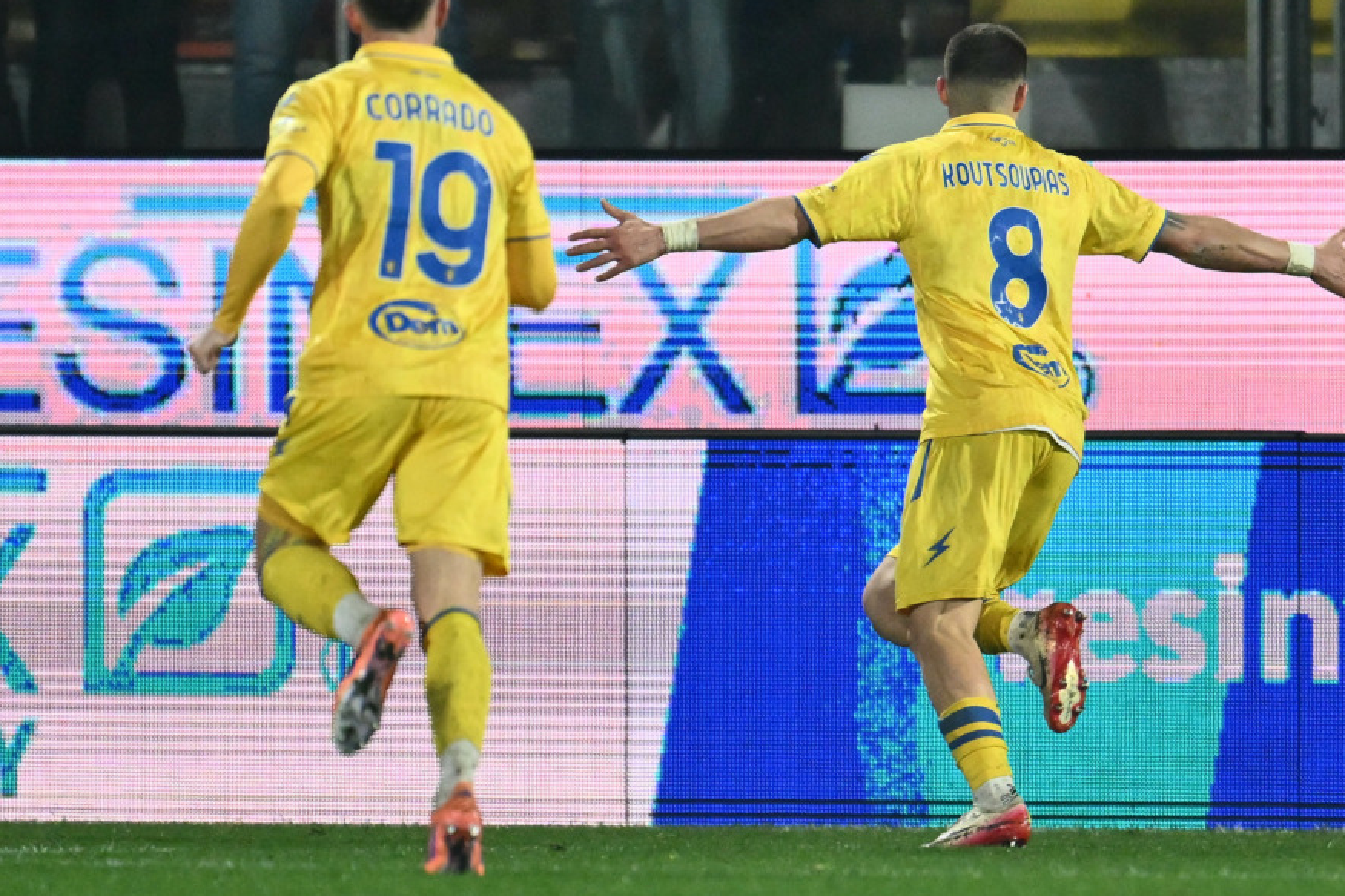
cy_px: 357
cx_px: 783
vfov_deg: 1.8
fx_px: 28654
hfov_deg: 2.7
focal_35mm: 767
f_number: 4
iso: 3200
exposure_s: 1/1600
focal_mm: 560
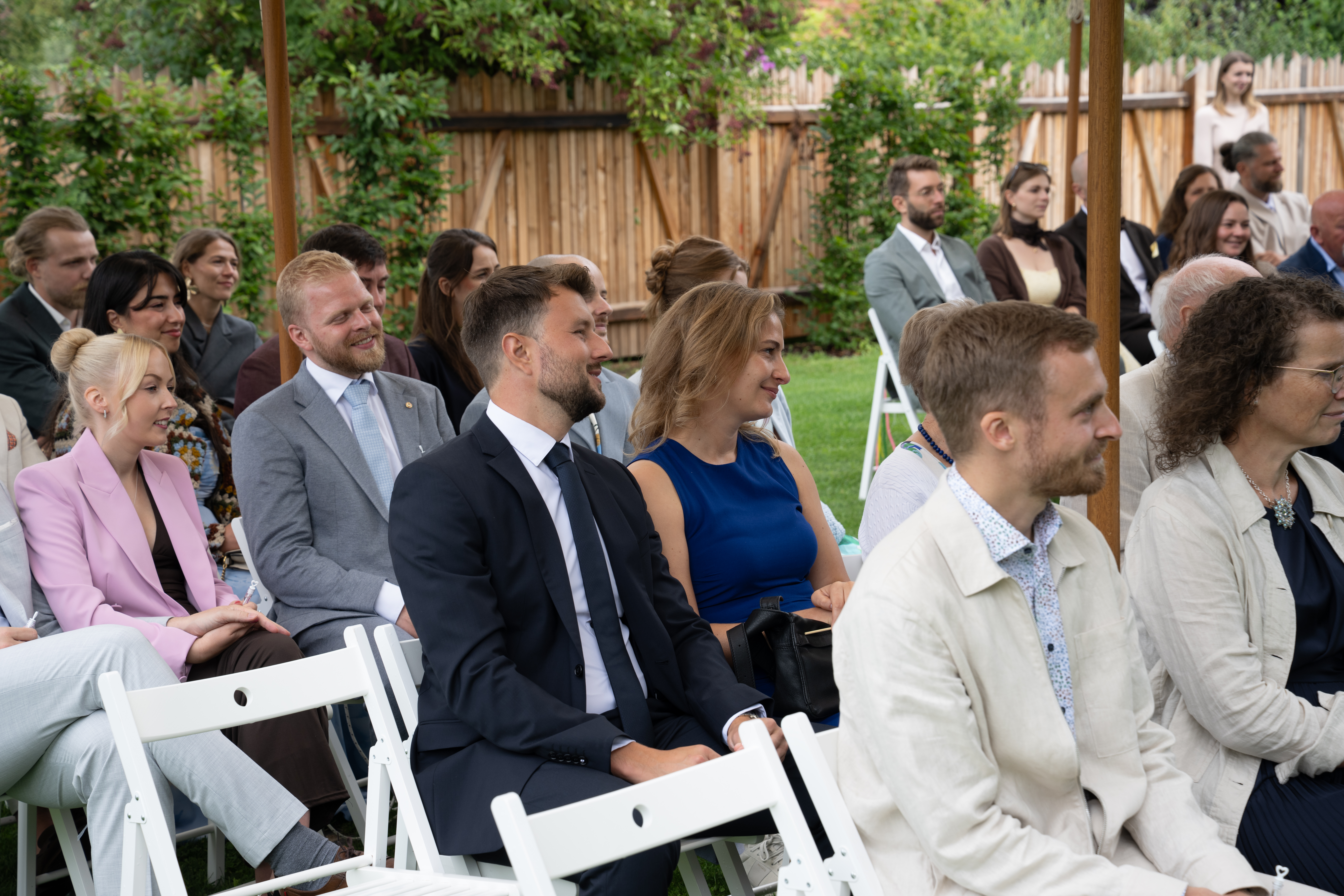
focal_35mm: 70
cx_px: 672
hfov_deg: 28.8
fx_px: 2613
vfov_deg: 19.5
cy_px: 448
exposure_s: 1/160
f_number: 6.3
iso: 160
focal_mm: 70
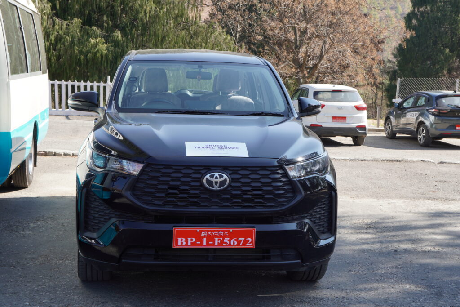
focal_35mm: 57
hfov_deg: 35.0
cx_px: 230
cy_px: 154
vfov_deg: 23.8
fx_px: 728
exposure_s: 1/80
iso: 125
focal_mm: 38
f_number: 9
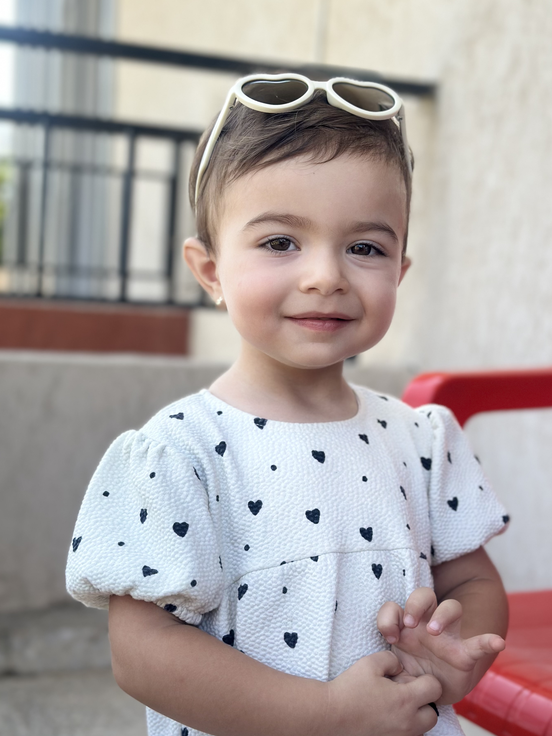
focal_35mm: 54
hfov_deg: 27.0
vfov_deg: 35.5
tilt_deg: -5.6
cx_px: 308
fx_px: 1148
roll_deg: -3.1
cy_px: 366
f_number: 1.78
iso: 80
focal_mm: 6.86
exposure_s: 1/638
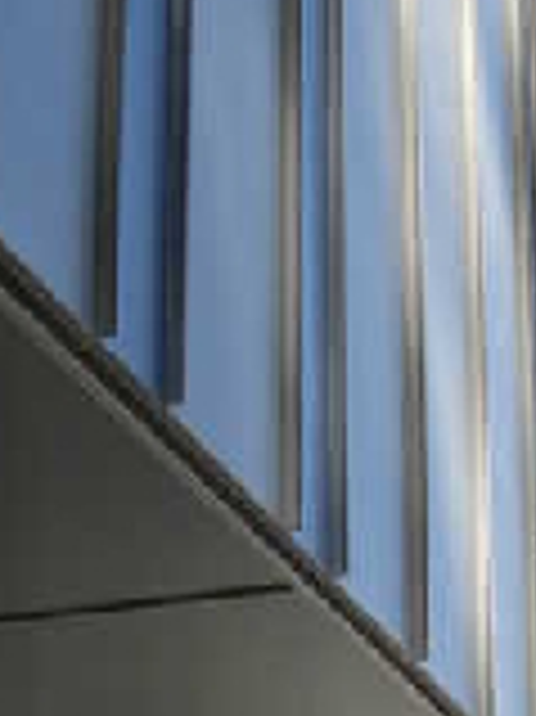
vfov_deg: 16.7
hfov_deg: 12.8
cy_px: 766
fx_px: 2377
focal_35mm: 115
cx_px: 365
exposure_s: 1/304
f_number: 2.9
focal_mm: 6.3
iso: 79
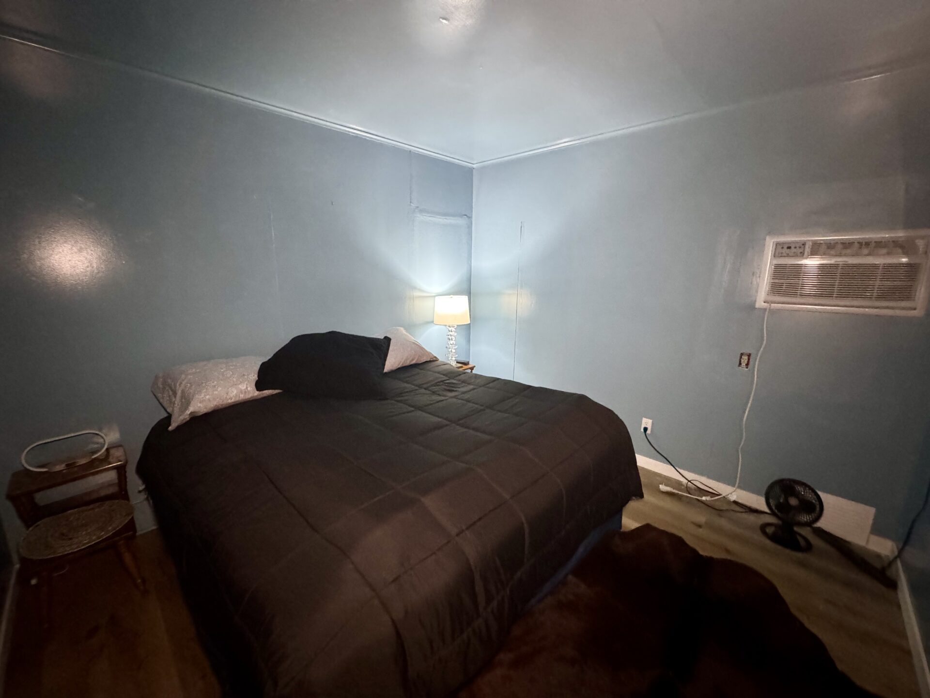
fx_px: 376
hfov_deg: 102.1
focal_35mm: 14
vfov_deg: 85.7
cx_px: 465
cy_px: 349
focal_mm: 2.22
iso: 1000
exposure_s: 1/60
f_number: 2.2
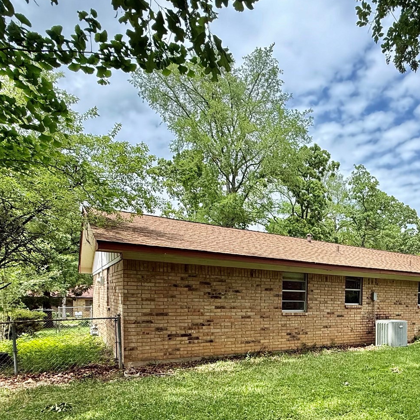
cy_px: 317
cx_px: 326
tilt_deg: -3.3
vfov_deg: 57.7
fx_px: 357
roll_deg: -1.4
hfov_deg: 57.2
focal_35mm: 26
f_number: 2.2
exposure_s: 1/1017
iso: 64
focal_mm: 2.22
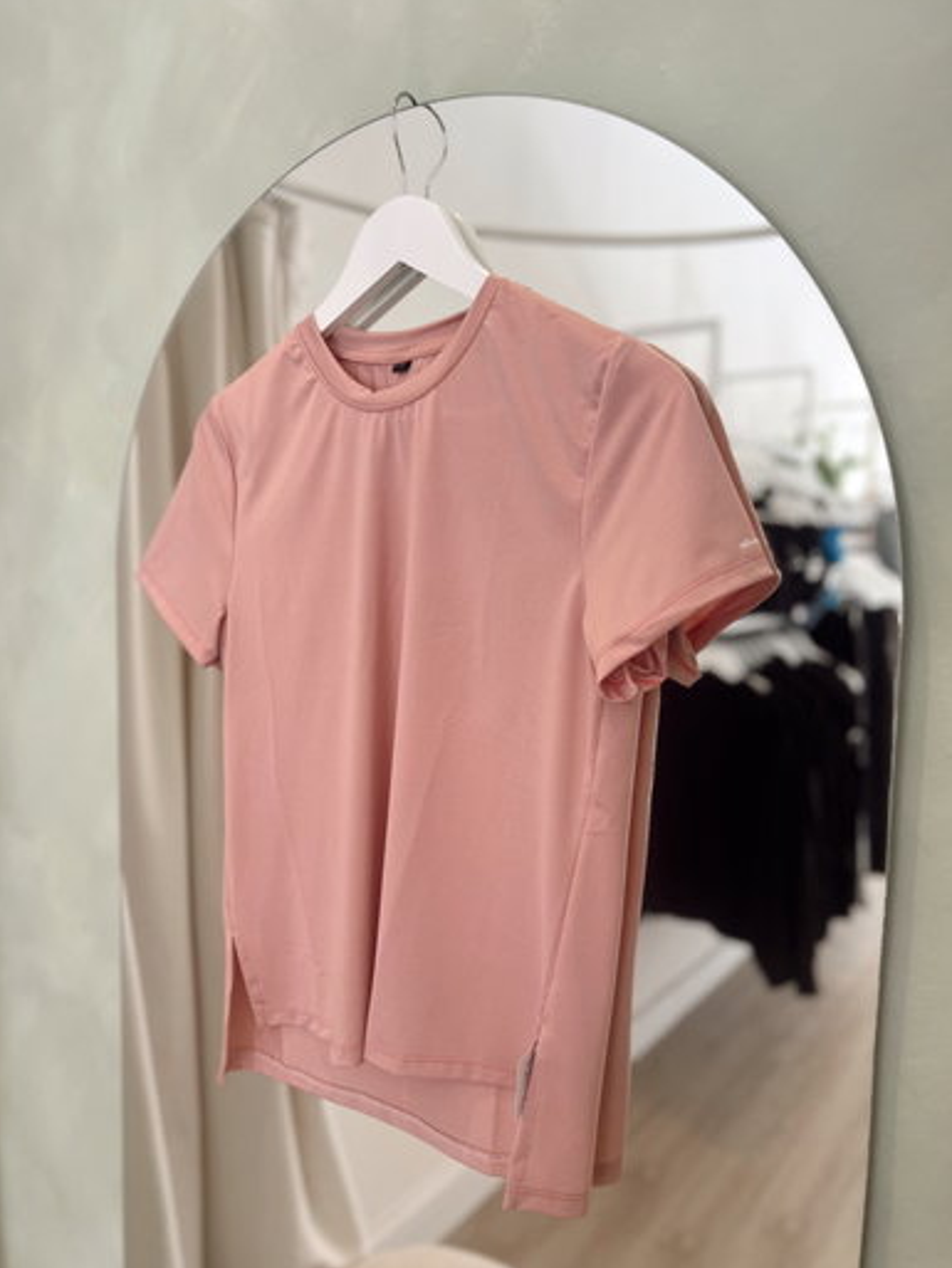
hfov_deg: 51.4
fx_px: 990
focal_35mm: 27
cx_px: 482
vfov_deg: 65.3
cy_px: 646
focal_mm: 5.7
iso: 32
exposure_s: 1/120
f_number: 1.5
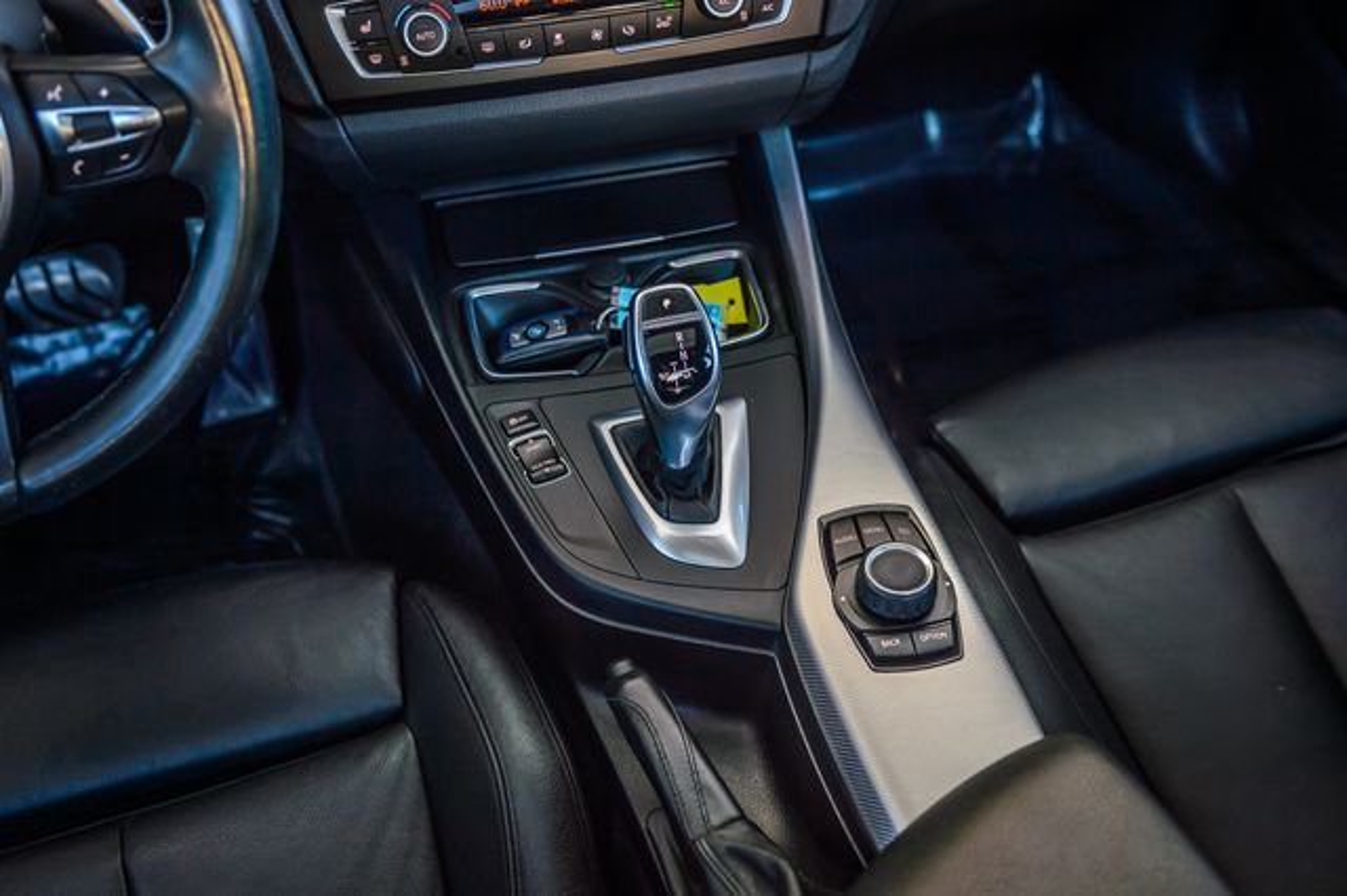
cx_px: 703
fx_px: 1371
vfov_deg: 36.2
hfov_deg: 52.3
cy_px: 446
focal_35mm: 37
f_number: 4
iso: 400
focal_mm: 34
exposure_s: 1/125
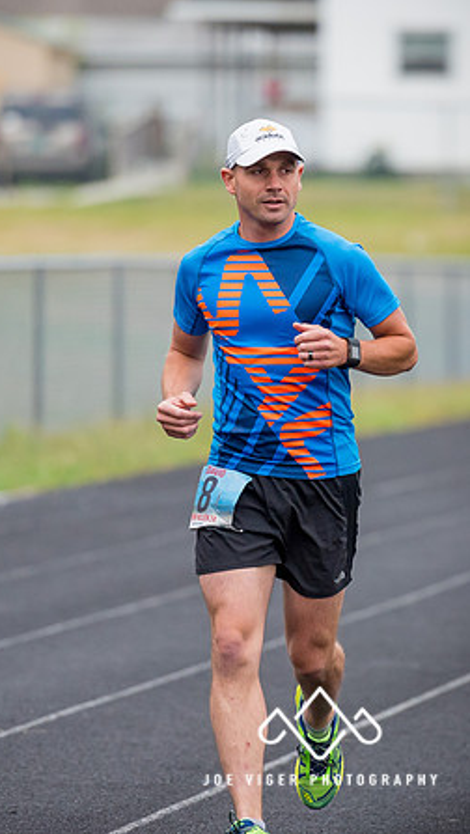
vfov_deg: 5.9
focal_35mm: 363
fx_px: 8029
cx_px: 419
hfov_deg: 3.4
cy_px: 353
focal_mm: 200
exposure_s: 1/4000
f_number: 3.2
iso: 1250
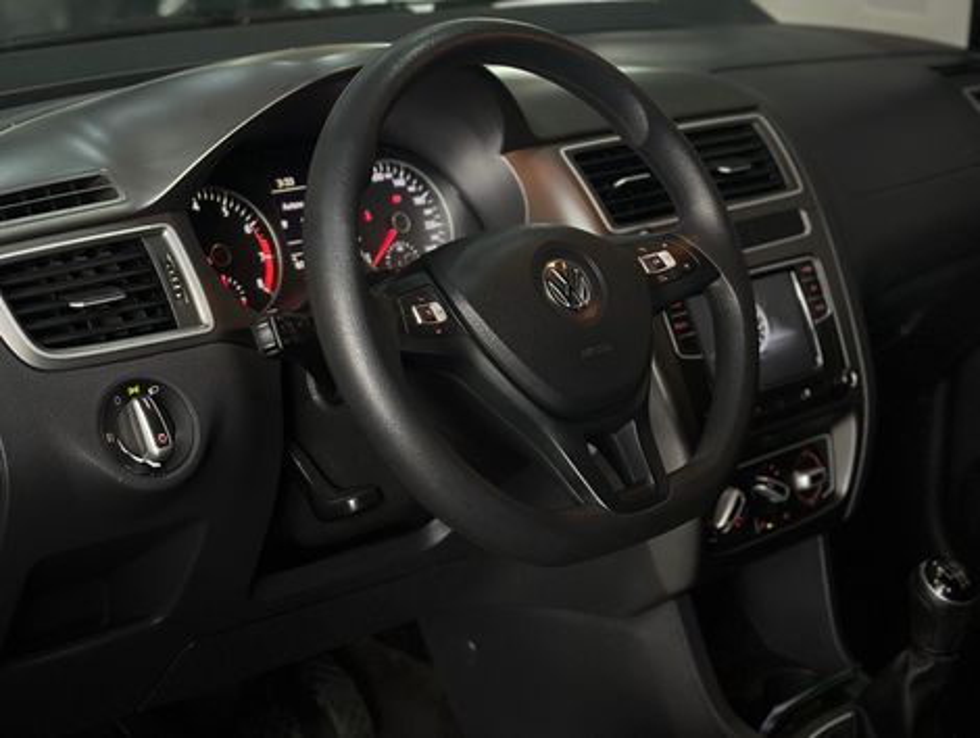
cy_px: 369
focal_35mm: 48
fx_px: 1361
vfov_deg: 30.3
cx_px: 490
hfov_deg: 39.6
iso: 250
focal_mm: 6.86
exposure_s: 1/60
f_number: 1.78
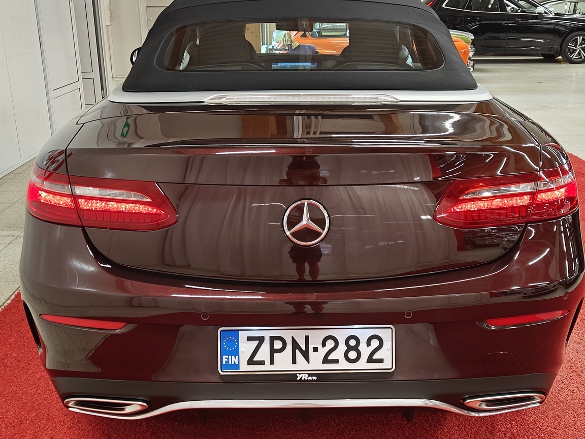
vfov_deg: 35.9
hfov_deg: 46.8
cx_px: 300
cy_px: 244
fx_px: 676
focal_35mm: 40
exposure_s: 1/51
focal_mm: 5.59
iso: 80
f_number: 1.8
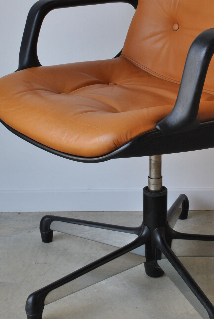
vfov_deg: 25.6
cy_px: 140
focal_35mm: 79
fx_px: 702
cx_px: 150
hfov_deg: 17.3
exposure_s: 1/10
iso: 100
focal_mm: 26
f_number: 11
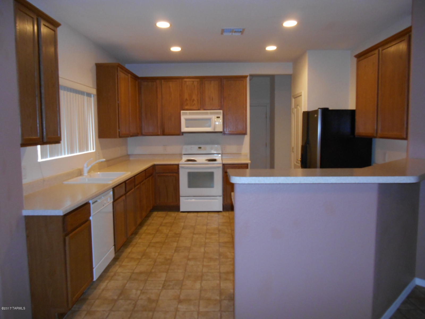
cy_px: 160
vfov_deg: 53.1
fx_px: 319
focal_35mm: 26
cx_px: 212
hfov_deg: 67.3
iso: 280
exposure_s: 1/25
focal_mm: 4.7
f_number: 3.4
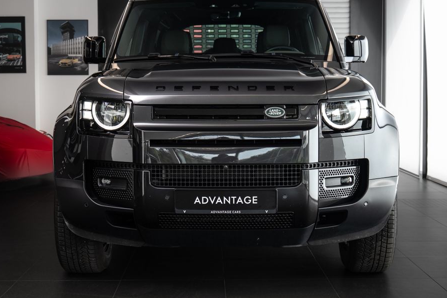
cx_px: 221
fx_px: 844
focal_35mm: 68
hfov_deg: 29.7
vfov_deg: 20.0
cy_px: 138
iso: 320
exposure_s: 1/60
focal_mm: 53
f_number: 5.4
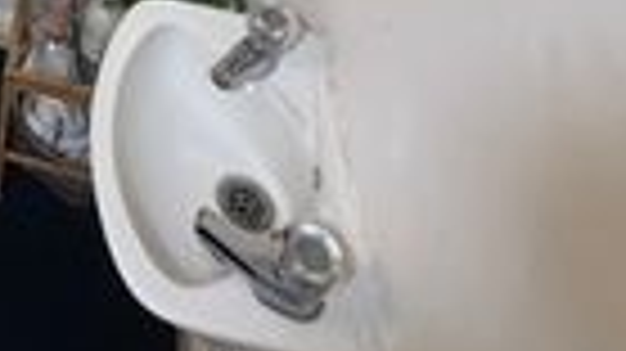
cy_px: -248
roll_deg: +3.2
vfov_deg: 20.6
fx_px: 730
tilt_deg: -31.5
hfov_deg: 36.6
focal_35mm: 44
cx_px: -113
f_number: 2.2
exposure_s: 1/50
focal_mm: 2.22
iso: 200
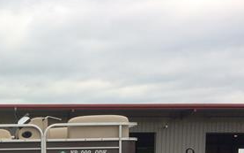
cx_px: -8
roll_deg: +0.2
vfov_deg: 17.4
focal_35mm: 71
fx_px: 472
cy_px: 186
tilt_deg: -3.1
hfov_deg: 27.1
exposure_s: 1/345
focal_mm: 4.15
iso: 32
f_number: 2.2
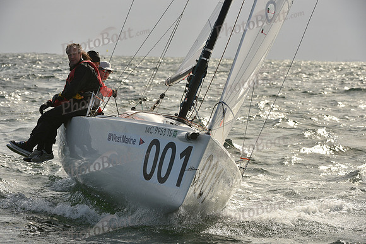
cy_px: 122
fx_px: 2034
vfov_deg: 6.9
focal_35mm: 200
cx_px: 183
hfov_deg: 10.3
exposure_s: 1/1000
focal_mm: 200
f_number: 10
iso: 320
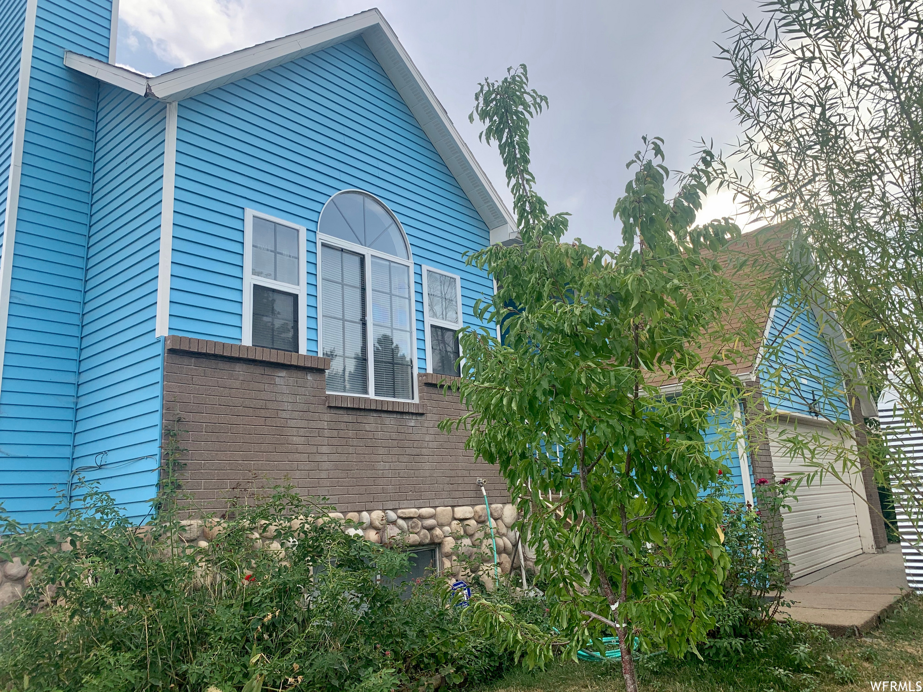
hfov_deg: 67.3
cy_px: 346
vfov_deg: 53.1
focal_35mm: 26
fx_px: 693
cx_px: 462
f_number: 1.8
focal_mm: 4.25
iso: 25
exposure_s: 1/777
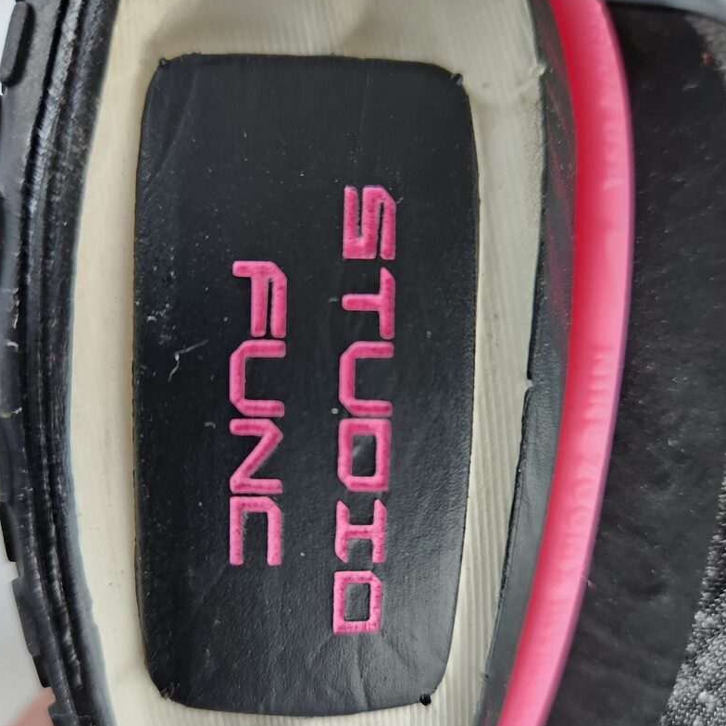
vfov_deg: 57.2
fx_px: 664
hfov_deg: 57.3
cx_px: 363
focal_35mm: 28
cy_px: 403
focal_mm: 5.4
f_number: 1.8
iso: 200
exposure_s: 1/120
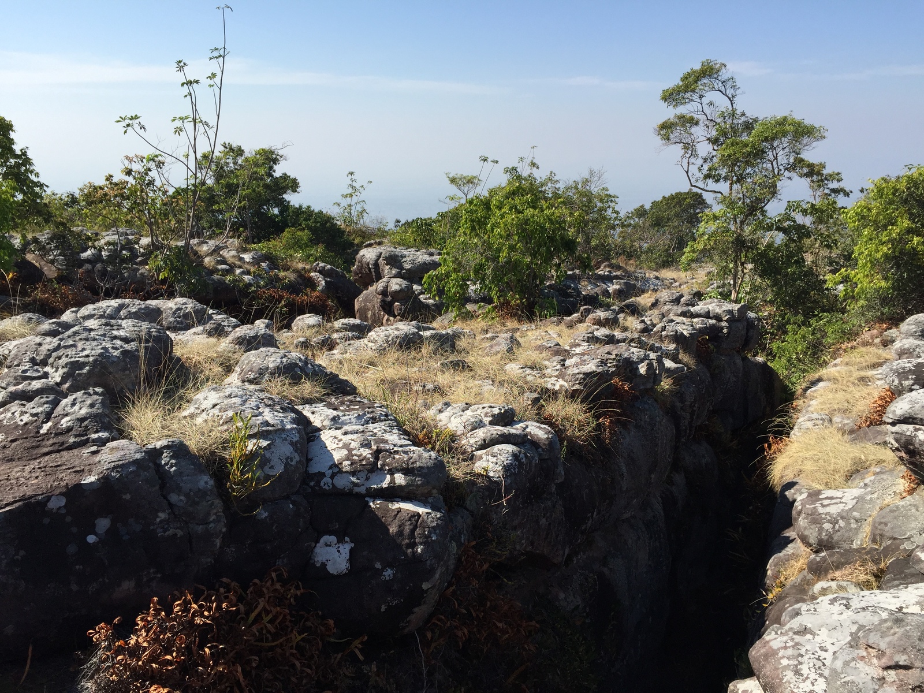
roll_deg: -0.5
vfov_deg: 48.2
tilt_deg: -14.3
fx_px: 774
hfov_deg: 61.7
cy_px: 346
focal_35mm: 29
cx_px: 462
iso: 32
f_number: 2.2
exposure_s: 1/1799
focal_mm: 4.15
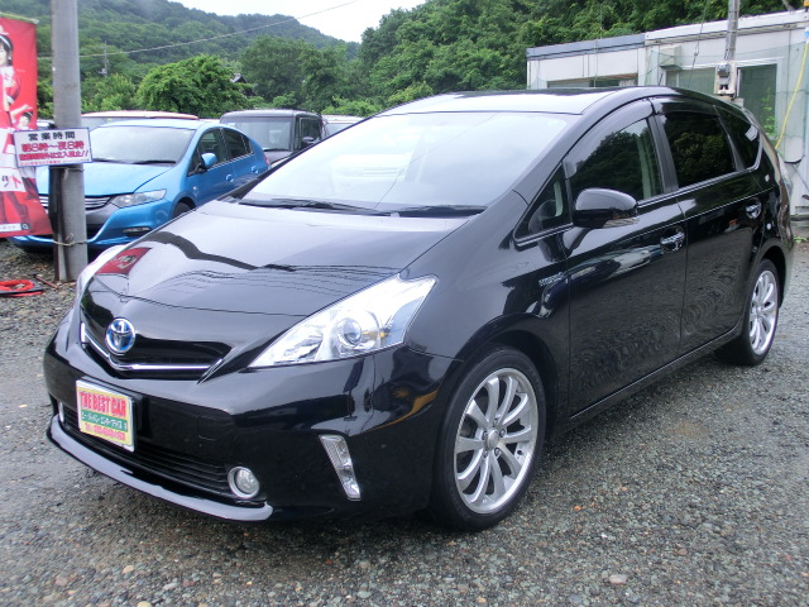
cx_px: 404
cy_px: 304
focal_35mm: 42
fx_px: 982
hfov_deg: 44.8
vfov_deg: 34.3
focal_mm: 7.38
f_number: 4
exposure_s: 1/125
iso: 100
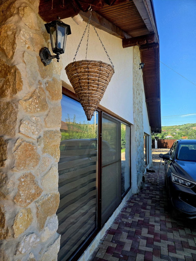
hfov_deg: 58.9
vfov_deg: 73.9
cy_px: 130
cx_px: 98
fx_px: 174
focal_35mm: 23
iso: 80
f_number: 1.8
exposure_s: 1/2500
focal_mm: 5.4
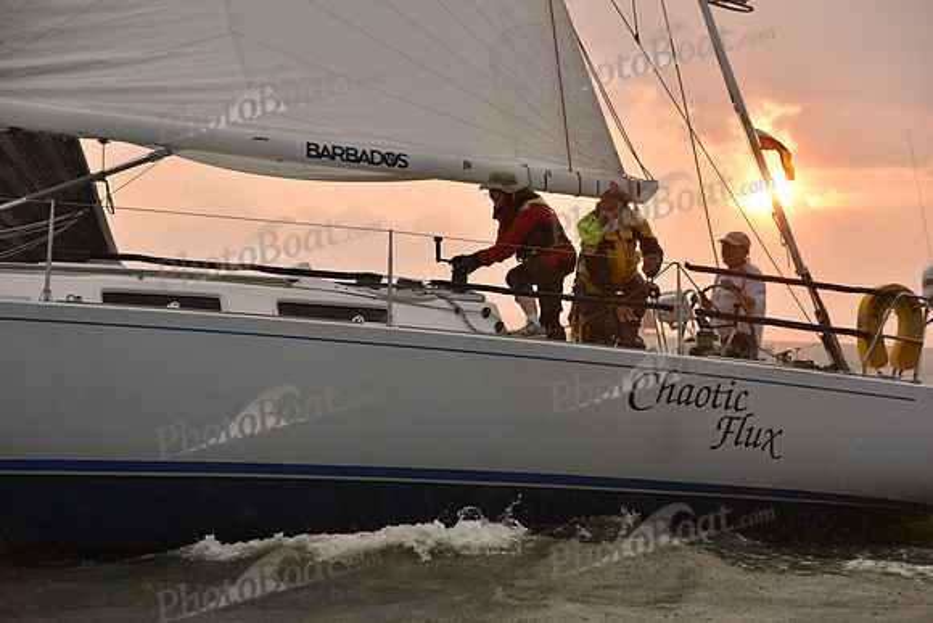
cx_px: 466
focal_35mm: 102
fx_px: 2644
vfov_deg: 13.4
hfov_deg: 20.0
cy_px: 312
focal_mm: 102
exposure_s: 1/500
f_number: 5
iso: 400
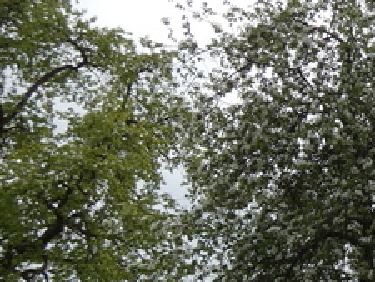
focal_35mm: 71
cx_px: 583
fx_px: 770
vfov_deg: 20.5
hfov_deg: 22.0
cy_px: 219
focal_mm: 3.6
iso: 80
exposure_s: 1/1000
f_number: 3.2
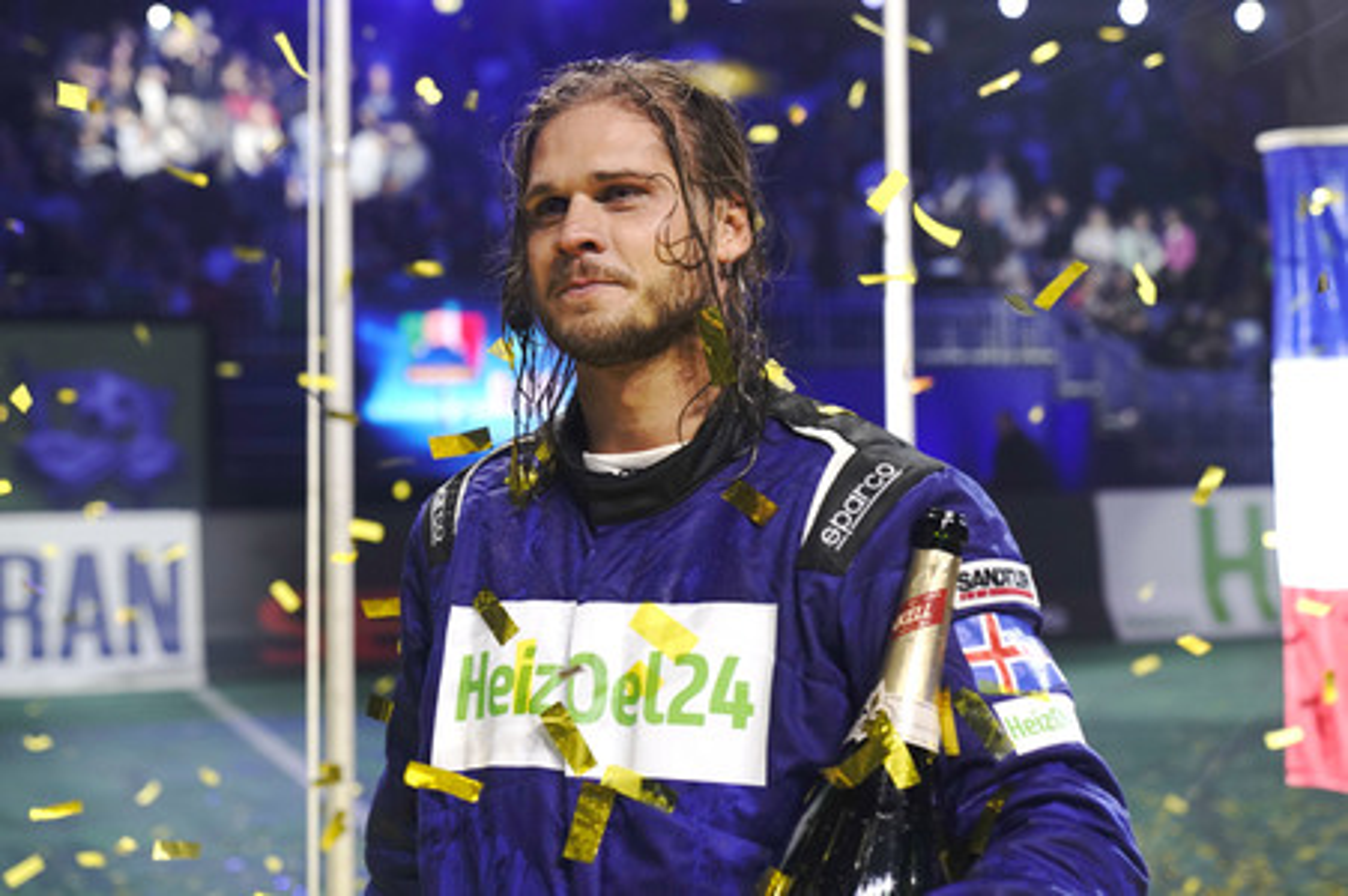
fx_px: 1946
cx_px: 674
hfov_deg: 38.2
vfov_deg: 26.0
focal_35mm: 52
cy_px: 448
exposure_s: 1/320
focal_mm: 52
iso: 1000
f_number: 3.2
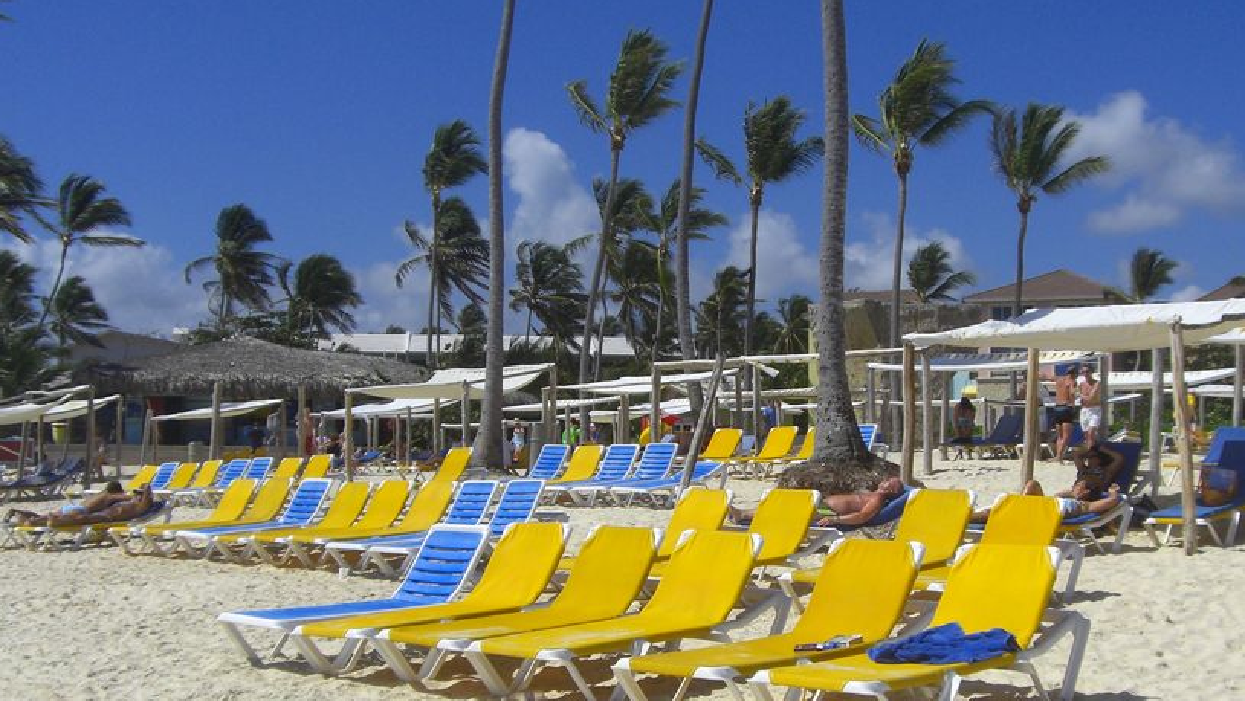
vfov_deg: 23.1
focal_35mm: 52
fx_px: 1717
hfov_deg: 39.7
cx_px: 758
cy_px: 408
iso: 64
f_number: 8
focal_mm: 6.2
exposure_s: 1/320
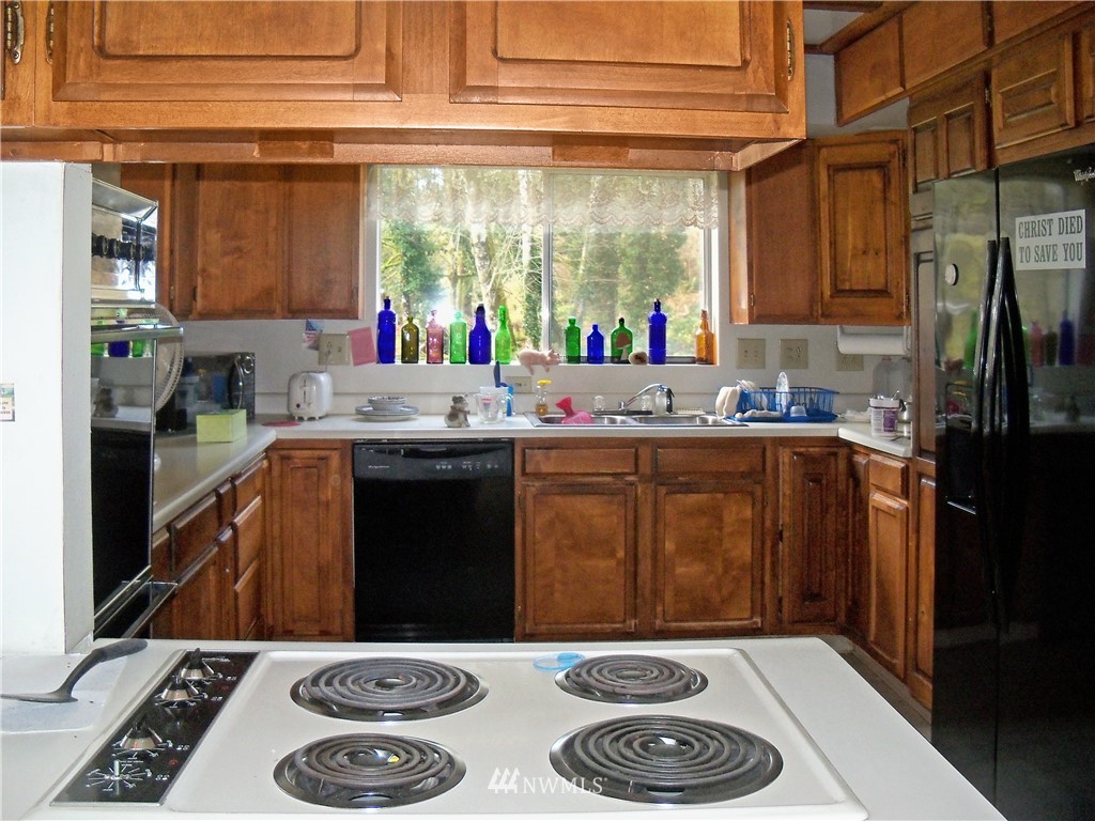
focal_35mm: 35
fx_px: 1107
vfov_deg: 40.7
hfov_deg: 52.6
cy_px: 410
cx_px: 548
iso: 200
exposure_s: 1/30
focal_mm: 6.2
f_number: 3.5
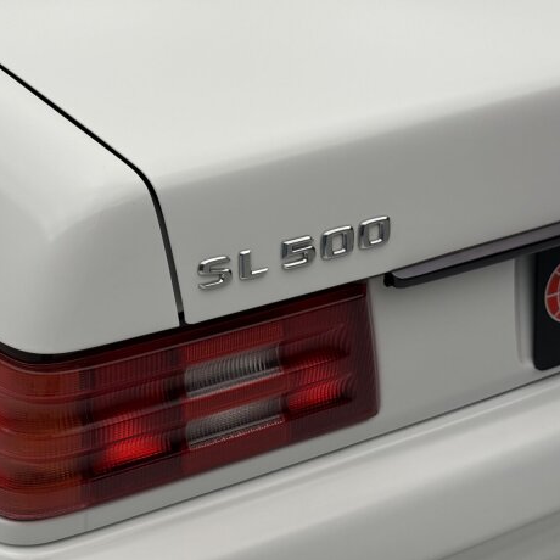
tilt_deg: -31.4
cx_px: 172
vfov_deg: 29.1
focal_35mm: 59
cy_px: 273
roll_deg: +0.2
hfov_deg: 28.8
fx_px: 1080
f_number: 1.78
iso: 100
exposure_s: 1/197
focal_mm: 6.76
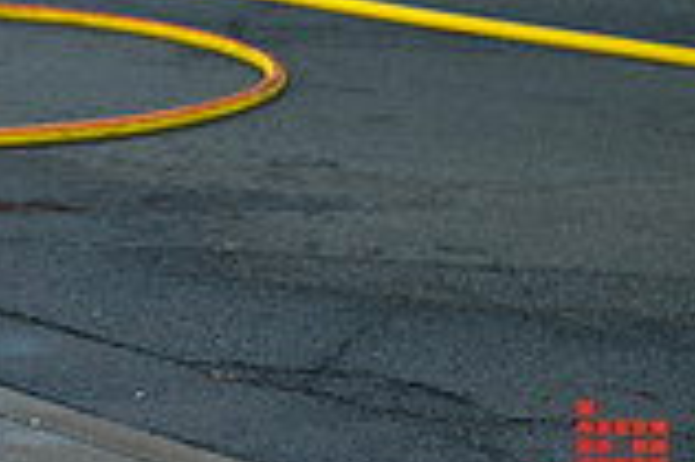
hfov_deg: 8.8
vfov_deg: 6.0
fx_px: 4378
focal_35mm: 227
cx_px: -387
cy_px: -220
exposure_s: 1/320
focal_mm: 62
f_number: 3.2
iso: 640
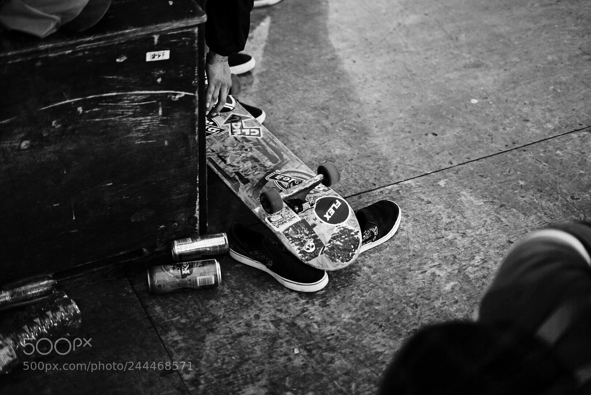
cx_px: 296
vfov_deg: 27.0
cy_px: 198
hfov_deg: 39.6
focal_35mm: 50
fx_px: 821
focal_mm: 50
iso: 320
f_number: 1.8
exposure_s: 1/400
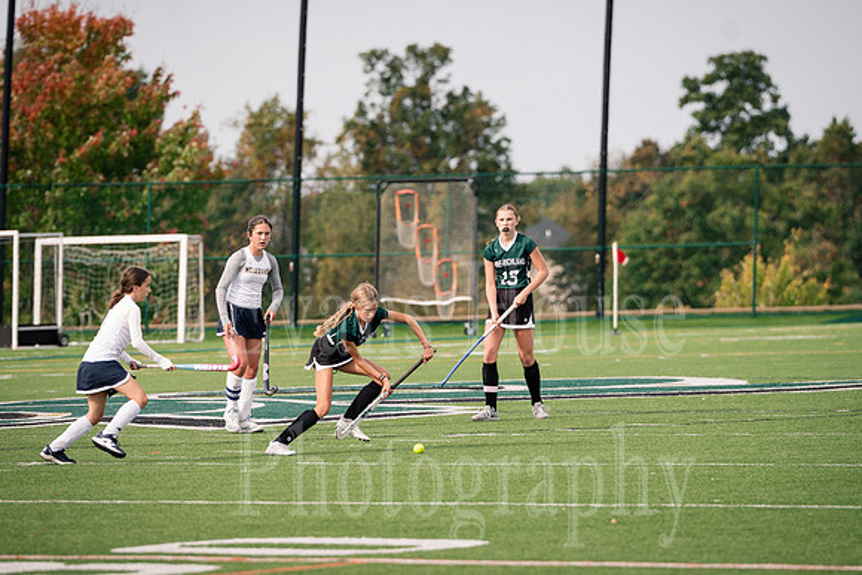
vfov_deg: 5.5
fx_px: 6011
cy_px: 349
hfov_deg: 8.2
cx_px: 359
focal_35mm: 251
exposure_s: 1/1000
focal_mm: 200
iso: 250
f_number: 4
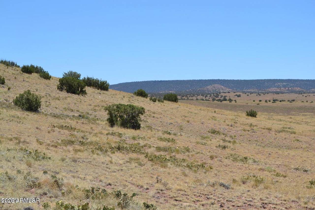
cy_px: 105
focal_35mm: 68
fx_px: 591
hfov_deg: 29.9
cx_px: 158
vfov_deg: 20.2
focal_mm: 45
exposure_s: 1/250
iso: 100
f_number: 8
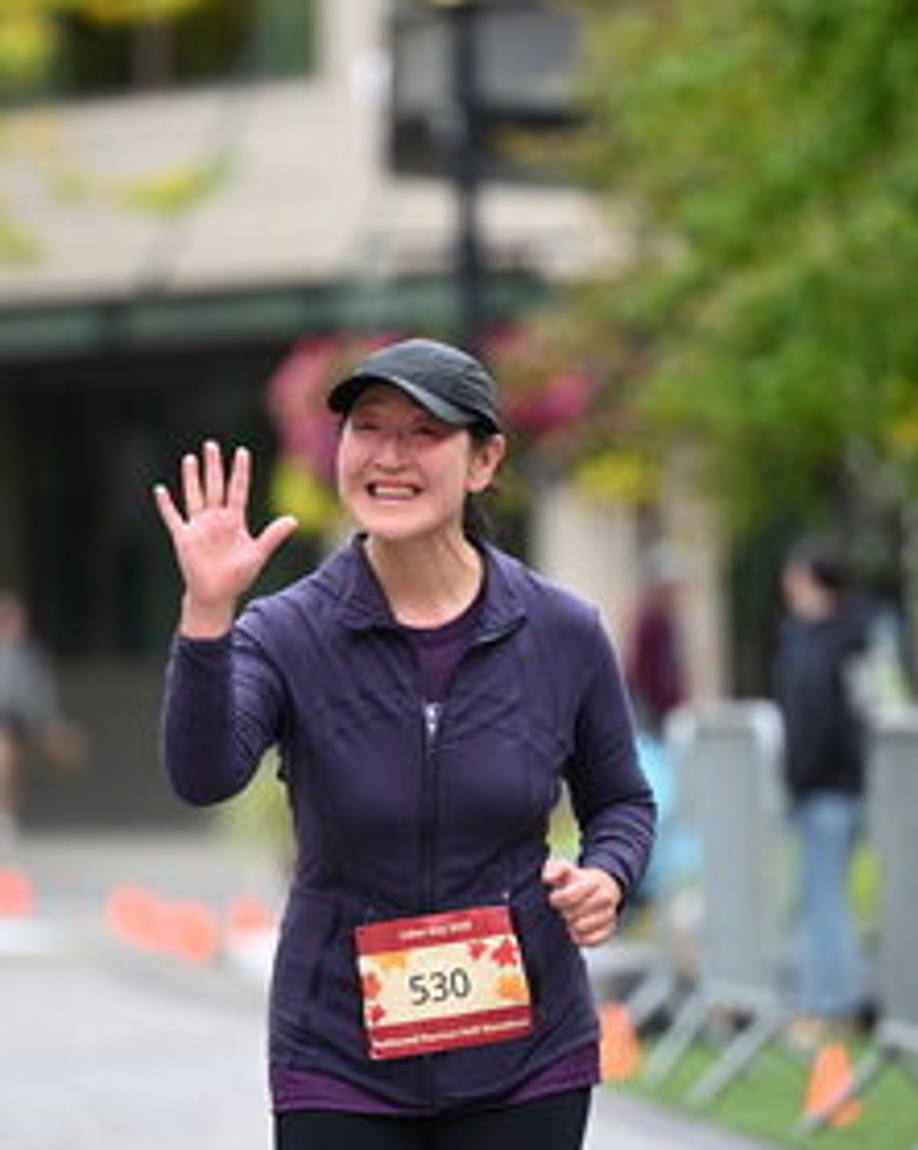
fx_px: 12308
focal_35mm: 362
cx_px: 428
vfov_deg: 5.3
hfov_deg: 4.3
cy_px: 575
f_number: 2.8
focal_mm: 195
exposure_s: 1/1600
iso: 640
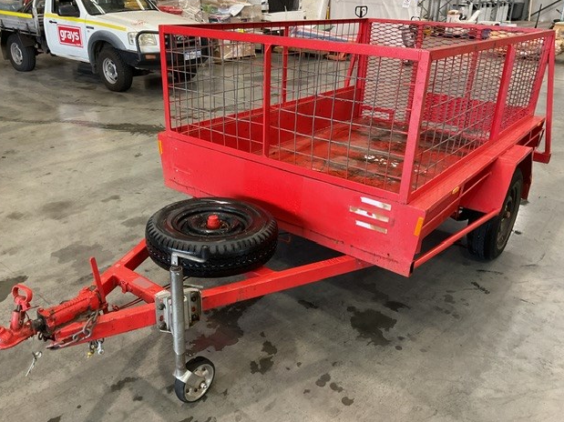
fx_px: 489
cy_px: 206
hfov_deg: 60.0
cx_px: 280
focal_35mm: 30
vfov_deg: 46.8
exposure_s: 1/50
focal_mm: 3
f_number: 1.8
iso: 160
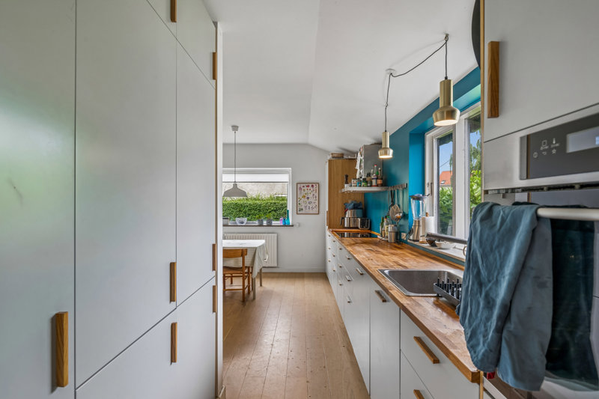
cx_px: 300
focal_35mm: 18
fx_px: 299
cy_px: 200
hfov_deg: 90.0
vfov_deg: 67.4
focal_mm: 18
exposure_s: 1/25
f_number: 8
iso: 125
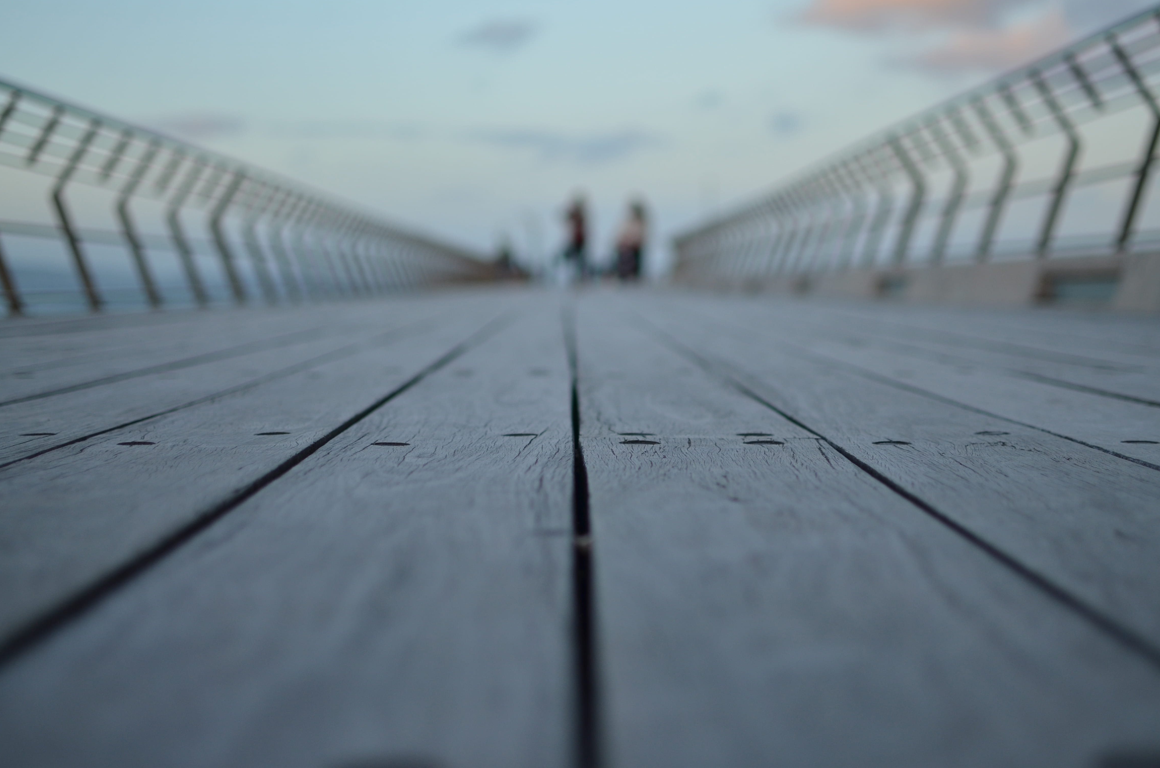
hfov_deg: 36.0
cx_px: 604
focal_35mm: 56
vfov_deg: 24.3
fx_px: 1785
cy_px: 365
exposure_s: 1/800
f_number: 1.8
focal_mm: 35
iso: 200
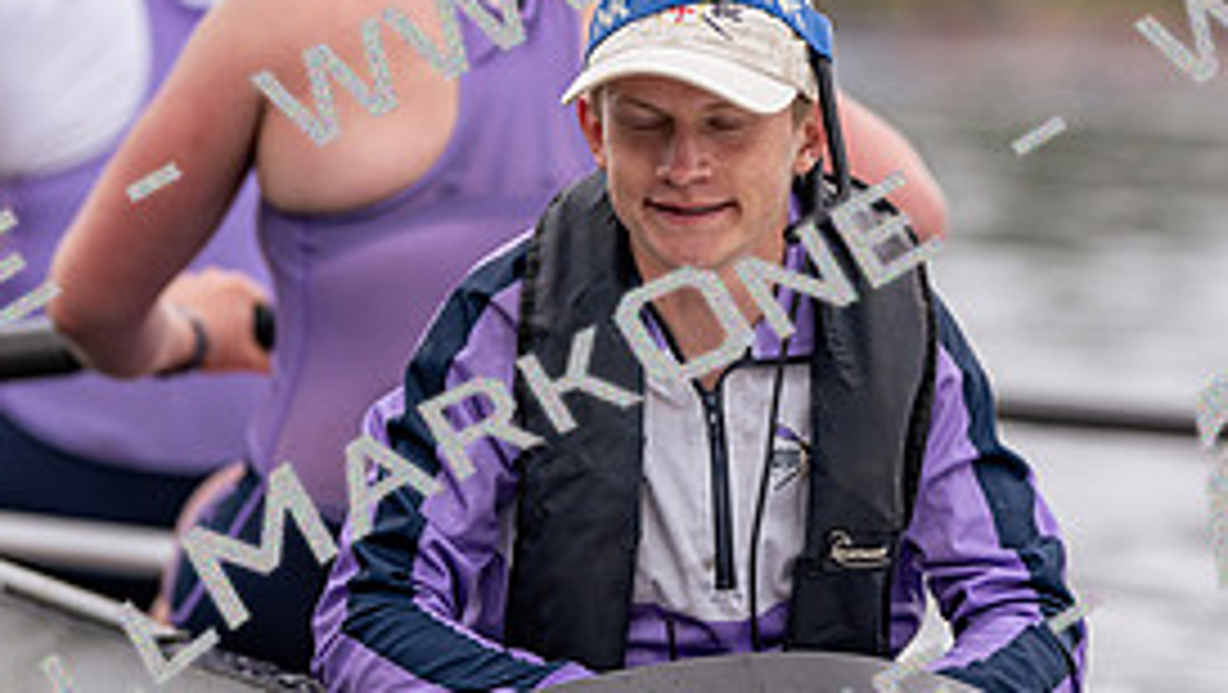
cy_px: 160
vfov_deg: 4.1
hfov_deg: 7.2
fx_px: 9775
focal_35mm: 300
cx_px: 810
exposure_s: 1/1000
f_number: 1.8
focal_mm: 135
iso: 64
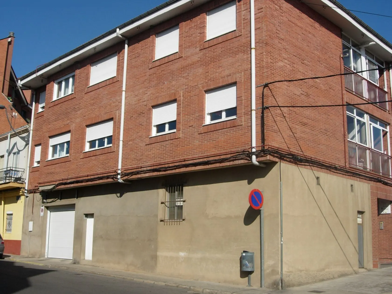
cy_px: 147
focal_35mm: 41
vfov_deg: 35.1
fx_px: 464
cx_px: 196
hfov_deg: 45.8
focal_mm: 8.5
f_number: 4.9
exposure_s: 1/836
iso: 64
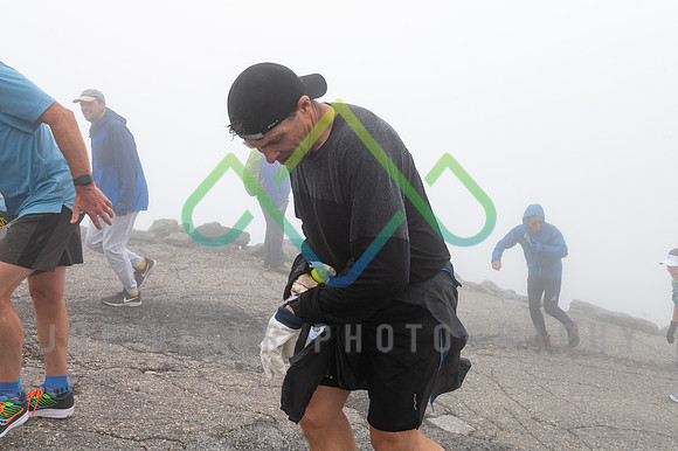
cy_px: 226
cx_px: 339
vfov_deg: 41.1
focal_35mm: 32
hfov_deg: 58.7
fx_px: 602
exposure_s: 1/800
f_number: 10
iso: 800
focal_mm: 32
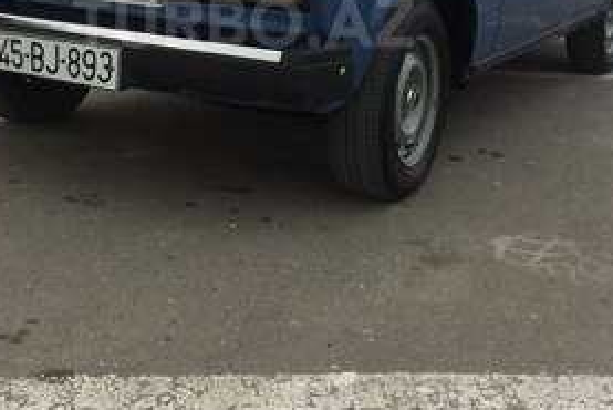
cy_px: 22
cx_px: 243
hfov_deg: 36.7
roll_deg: -2.8
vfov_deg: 24.2
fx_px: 920
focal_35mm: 54
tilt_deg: -6.0
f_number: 2.2
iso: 32
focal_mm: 4.15
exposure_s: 1/694
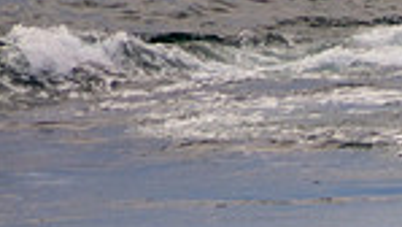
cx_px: 496
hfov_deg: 0.9
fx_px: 26034
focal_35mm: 2441
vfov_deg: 0.5
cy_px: 504
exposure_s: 1/800
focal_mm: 400
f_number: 5.6
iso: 360
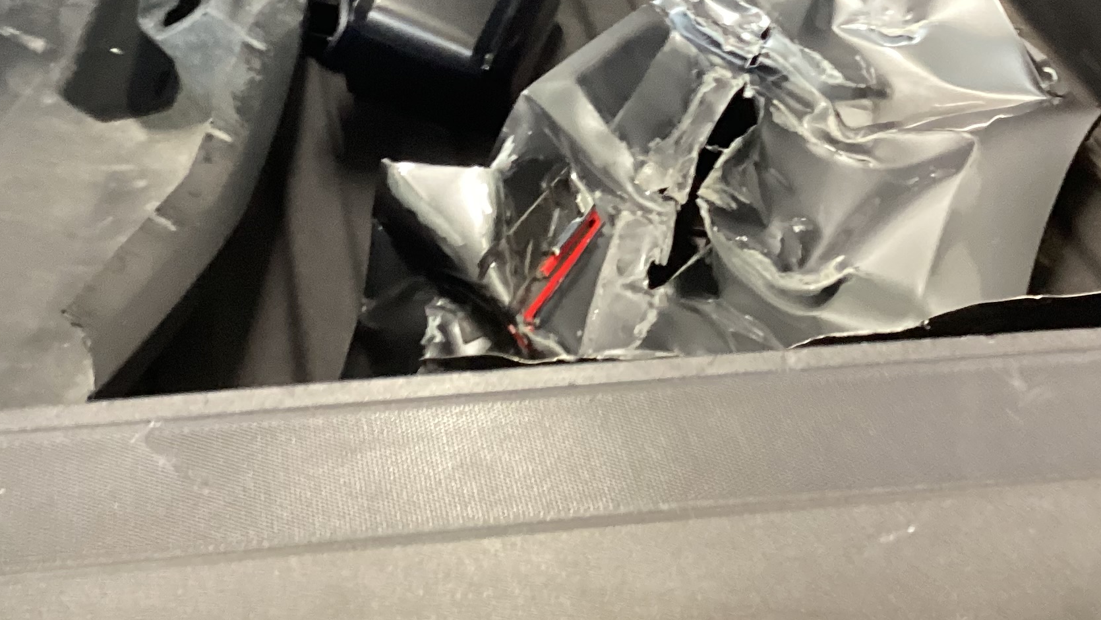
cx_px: 475
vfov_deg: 17.9
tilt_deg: -30.7
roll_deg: -2.7
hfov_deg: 31.8
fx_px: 1927
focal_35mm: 66
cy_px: 10
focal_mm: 3.3
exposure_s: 1/33
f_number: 2.4
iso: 320
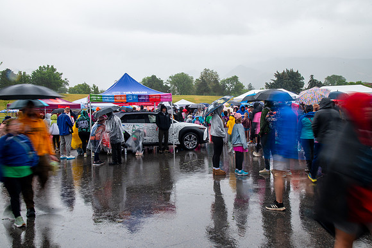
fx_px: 351
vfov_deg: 38.8
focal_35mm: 34
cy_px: 124
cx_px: 186
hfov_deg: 55.8
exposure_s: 1/5
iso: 250
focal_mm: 34
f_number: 22
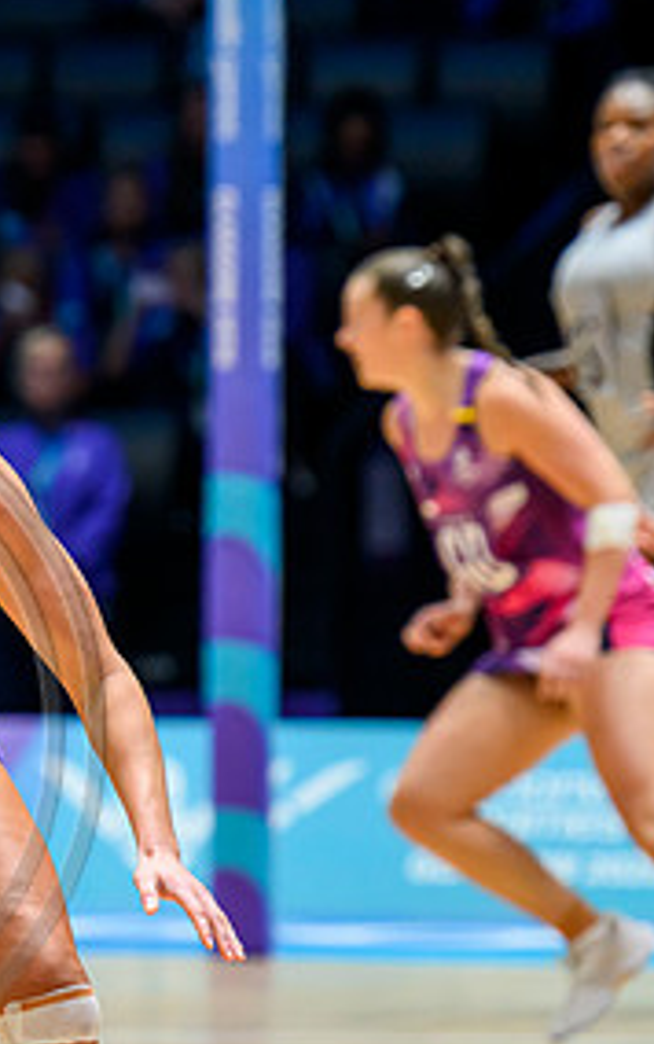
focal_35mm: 460
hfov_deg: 2.9
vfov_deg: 4.6
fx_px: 13092
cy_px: 720
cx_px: -196
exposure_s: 1/1600
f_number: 4
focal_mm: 200
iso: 4000
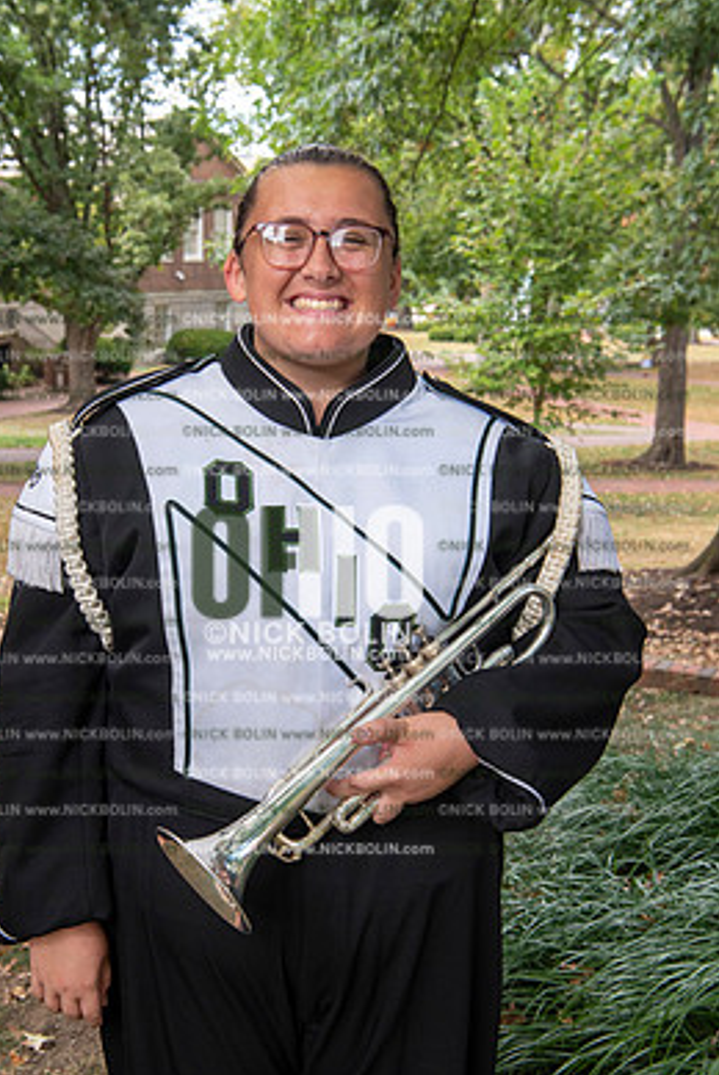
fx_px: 1555
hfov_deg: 26.0
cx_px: 307
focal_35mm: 52
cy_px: 583
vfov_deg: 38.1
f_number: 8
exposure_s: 1/100
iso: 500
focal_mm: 45
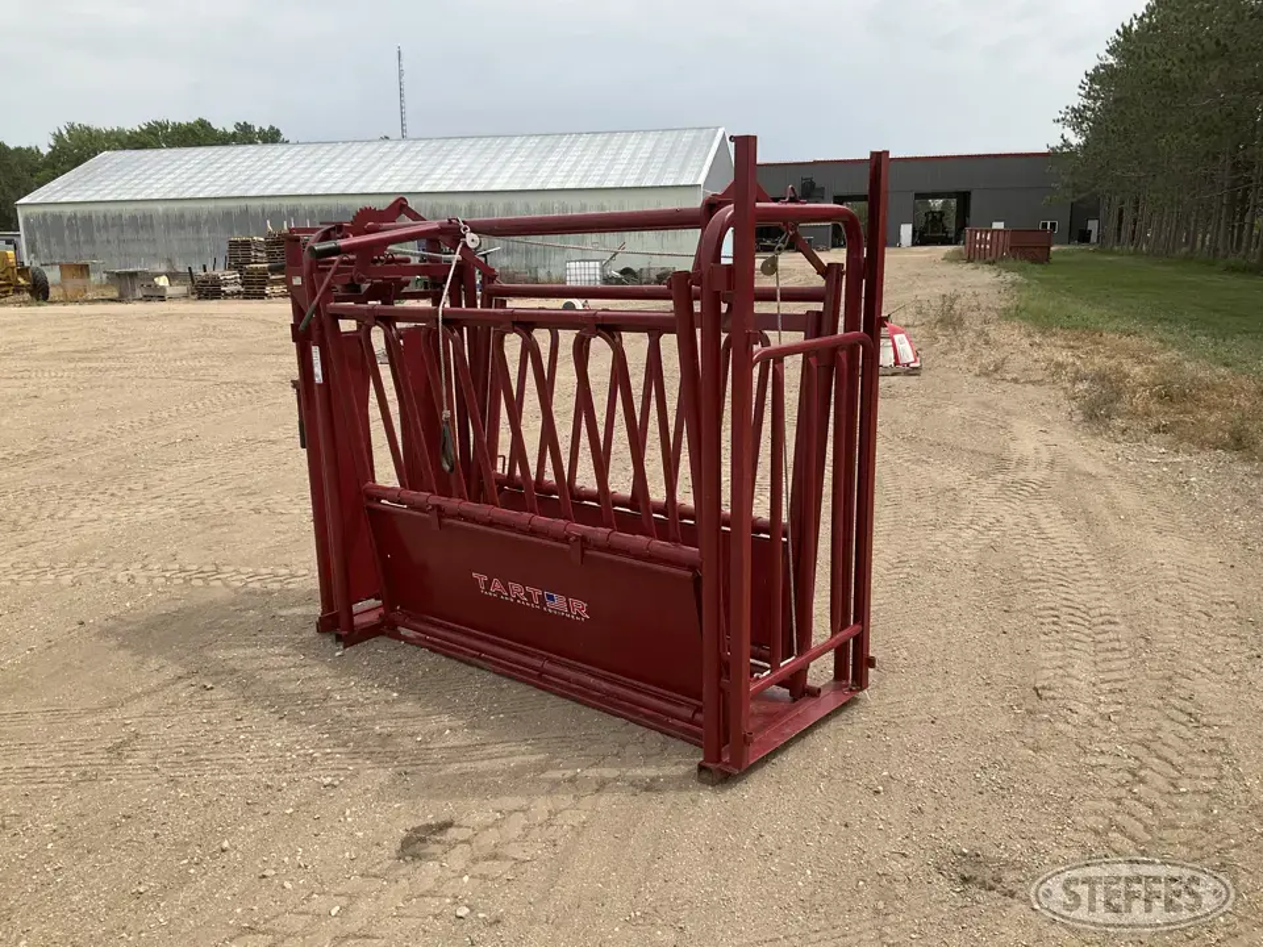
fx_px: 1058
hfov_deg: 61.7
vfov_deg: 48.2
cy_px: 474
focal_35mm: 29
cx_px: 632
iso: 25
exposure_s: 1/2141
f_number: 1.8
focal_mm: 3
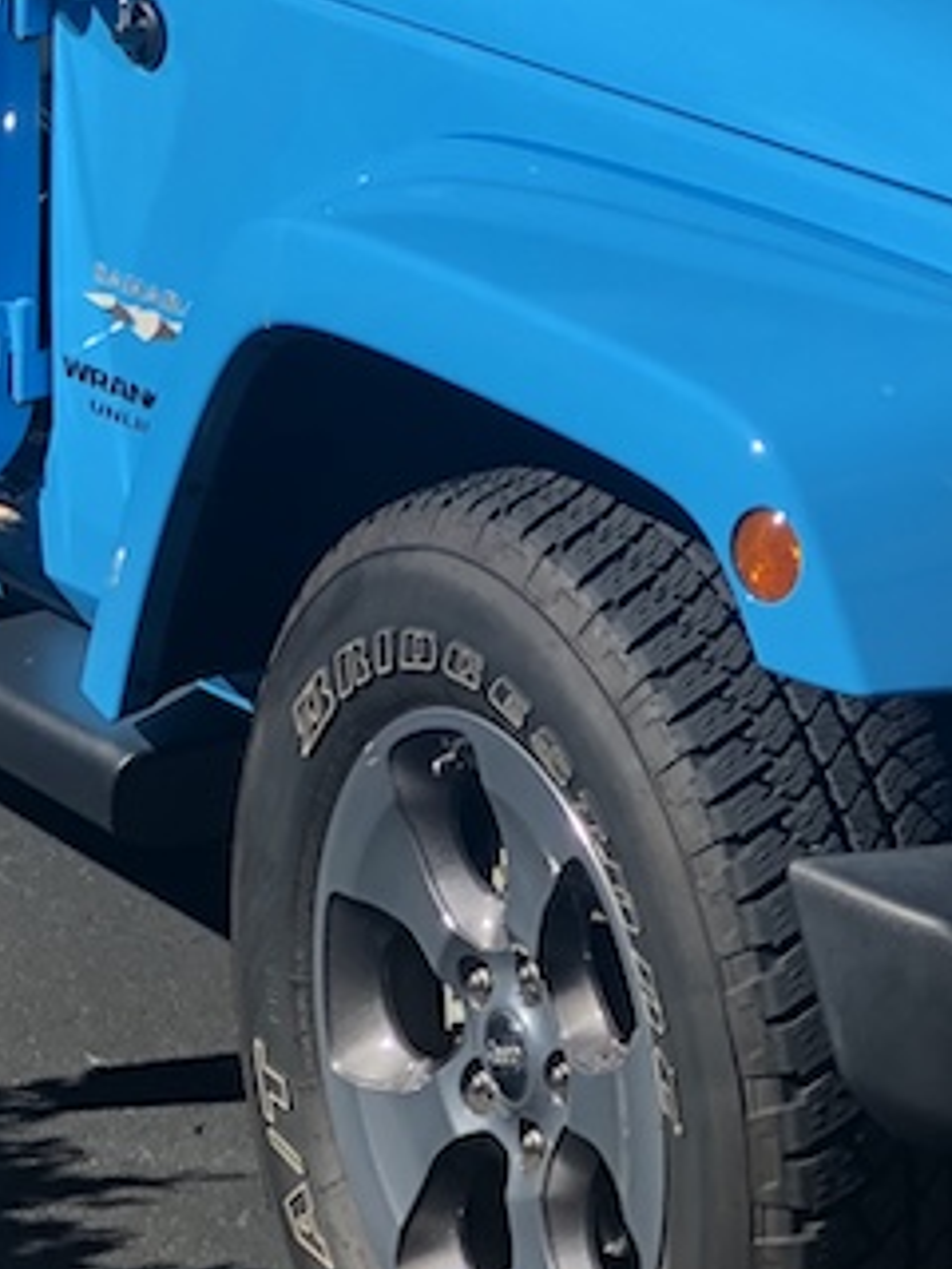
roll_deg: -0.1
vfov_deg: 11.2
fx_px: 6270
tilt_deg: -6.3
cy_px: -575
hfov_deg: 8.7
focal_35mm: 171
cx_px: 428
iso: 20
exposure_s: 1/350
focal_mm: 6.6
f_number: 2.8
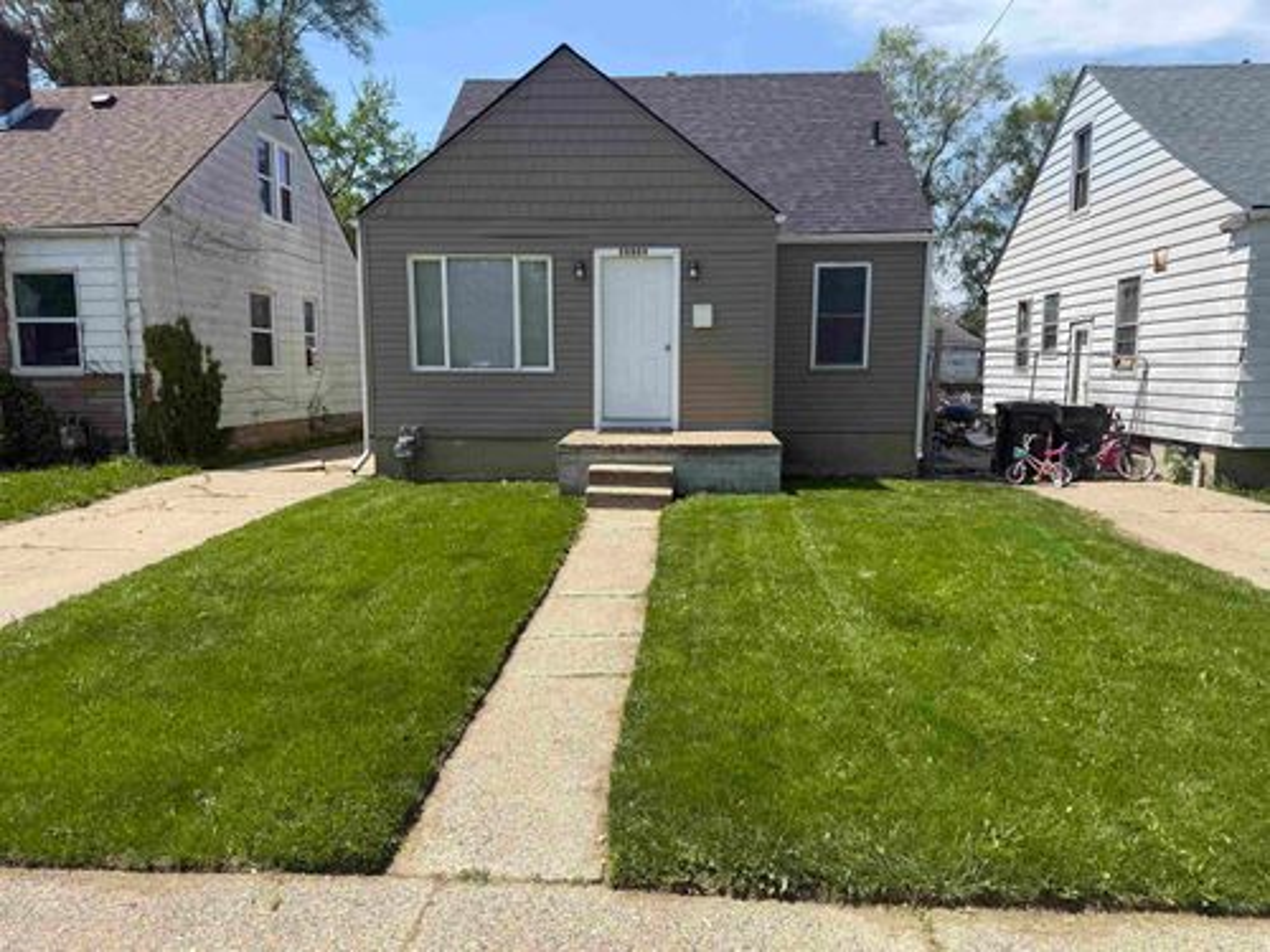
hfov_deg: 71.6
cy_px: 476
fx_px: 881
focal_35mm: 24
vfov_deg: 56.8
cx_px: 635
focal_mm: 6.76
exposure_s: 1/3953
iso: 80
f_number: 1.78
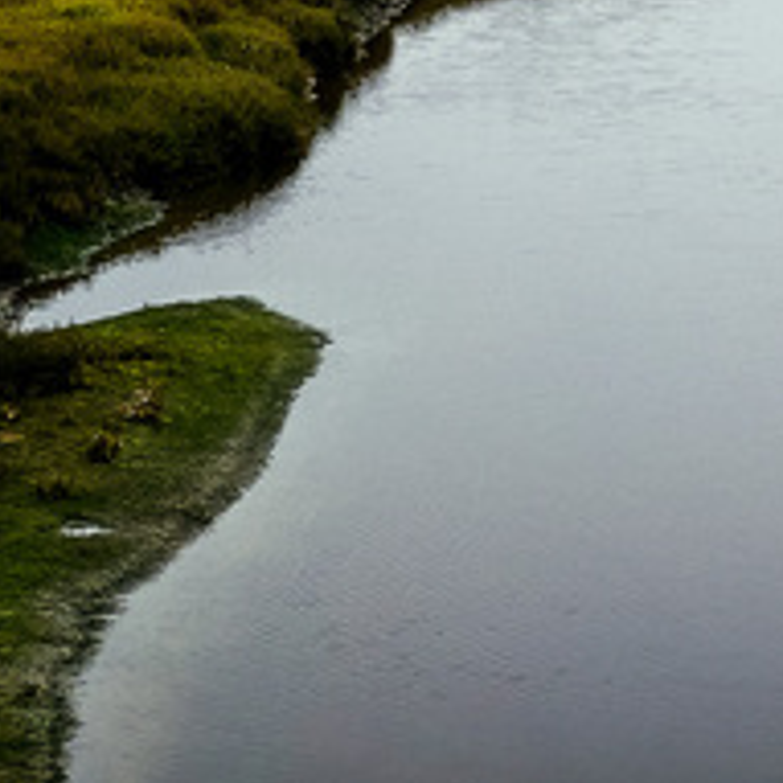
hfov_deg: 8.6
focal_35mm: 200
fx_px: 5118
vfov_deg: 8.7
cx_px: 1070
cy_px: -66
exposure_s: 1/150
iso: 32
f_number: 2.8
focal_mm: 9
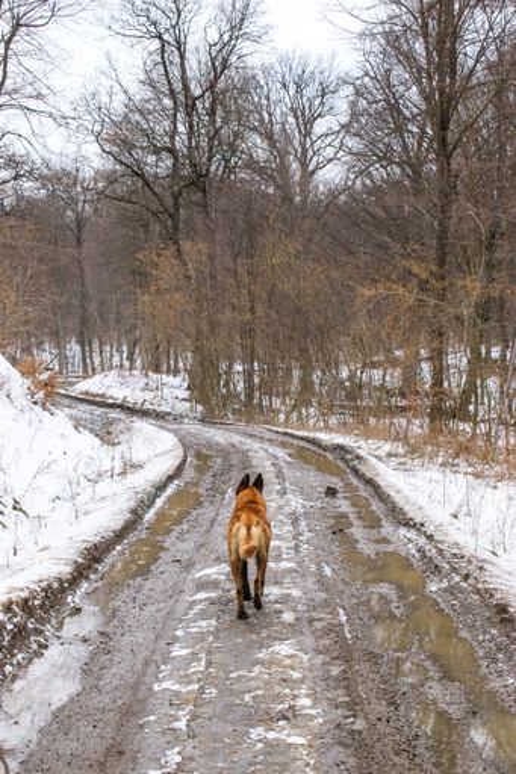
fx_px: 1355
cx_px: 258
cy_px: 387
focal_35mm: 63
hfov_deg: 21.6
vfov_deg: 31.9
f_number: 8
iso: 400
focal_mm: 42
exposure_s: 1/250
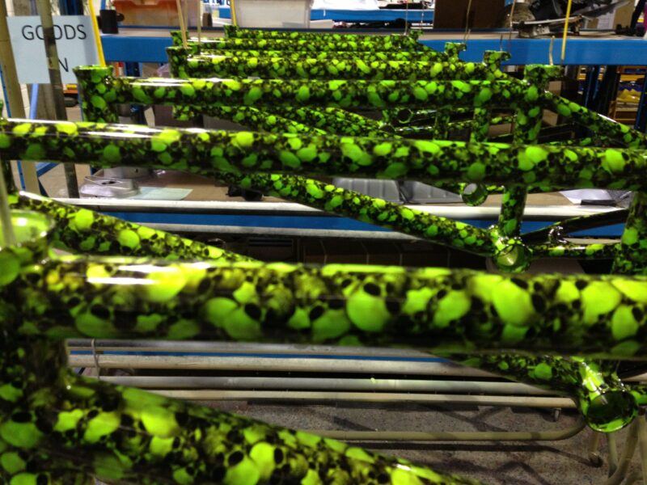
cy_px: 242
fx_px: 617
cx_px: 324
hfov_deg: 55.4
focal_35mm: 33
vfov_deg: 42.9
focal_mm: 4.13
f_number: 2.4
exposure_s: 1/20
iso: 200
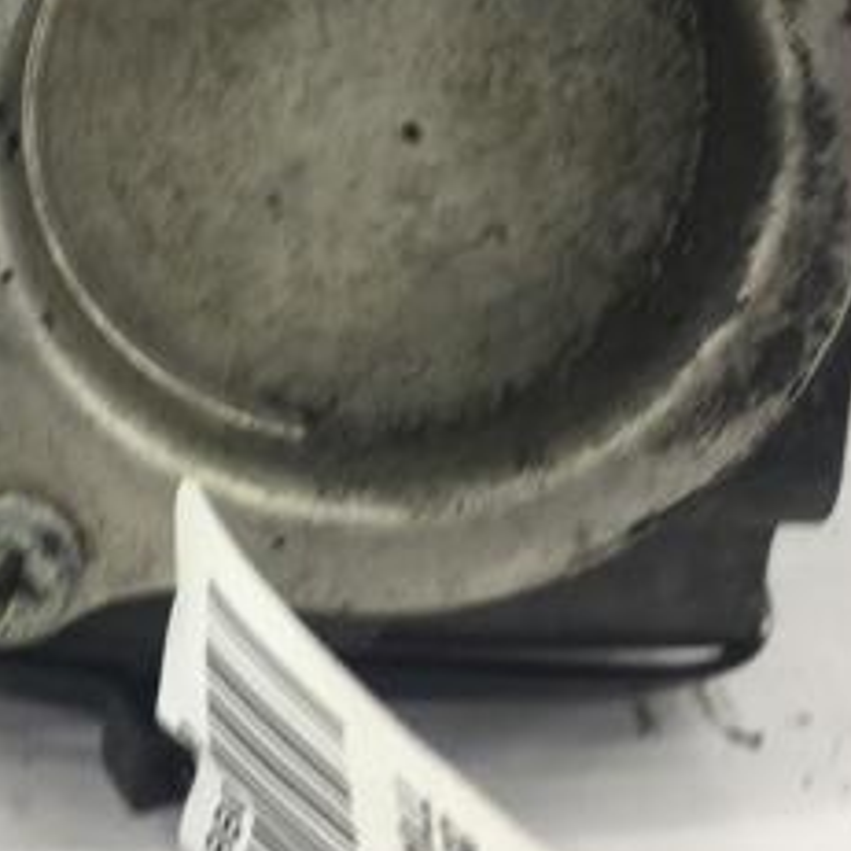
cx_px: 195
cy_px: 18
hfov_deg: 24.0
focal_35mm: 71
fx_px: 1975
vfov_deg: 23.4
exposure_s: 1/50
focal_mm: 4.15
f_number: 2.2
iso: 32
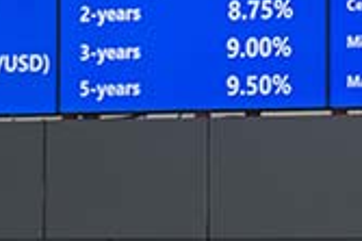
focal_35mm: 402
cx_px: 382
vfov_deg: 3.4
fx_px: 4038
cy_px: 16
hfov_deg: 5.1
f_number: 3.2
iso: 400
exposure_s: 1/125
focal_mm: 70
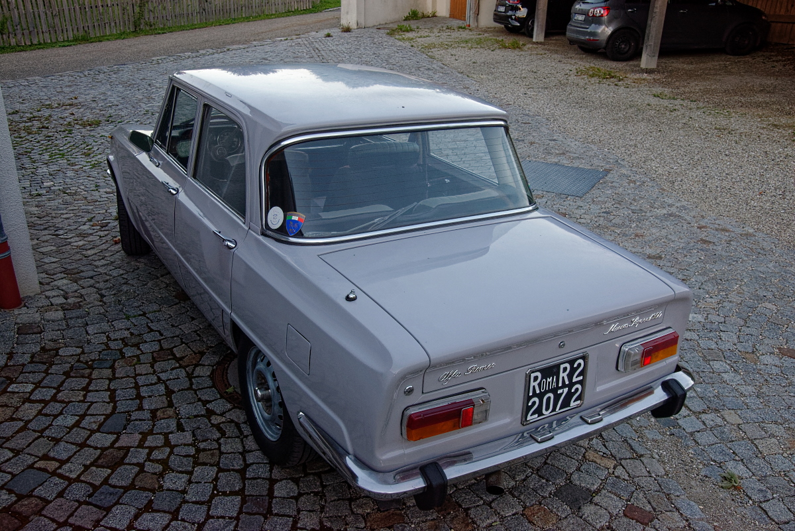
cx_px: 398
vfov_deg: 38.9
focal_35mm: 34
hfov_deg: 55.8
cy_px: 266
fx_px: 751
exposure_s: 1/400
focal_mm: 34
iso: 4000
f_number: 10
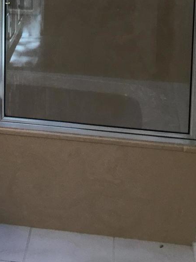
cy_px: -75
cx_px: -73
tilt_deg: -7.2
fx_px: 792
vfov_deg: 17.6
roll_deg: +0.3
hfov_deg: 13.5
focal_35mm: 105
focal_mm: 3.3
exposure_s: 1/30
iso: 50
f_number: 2.4
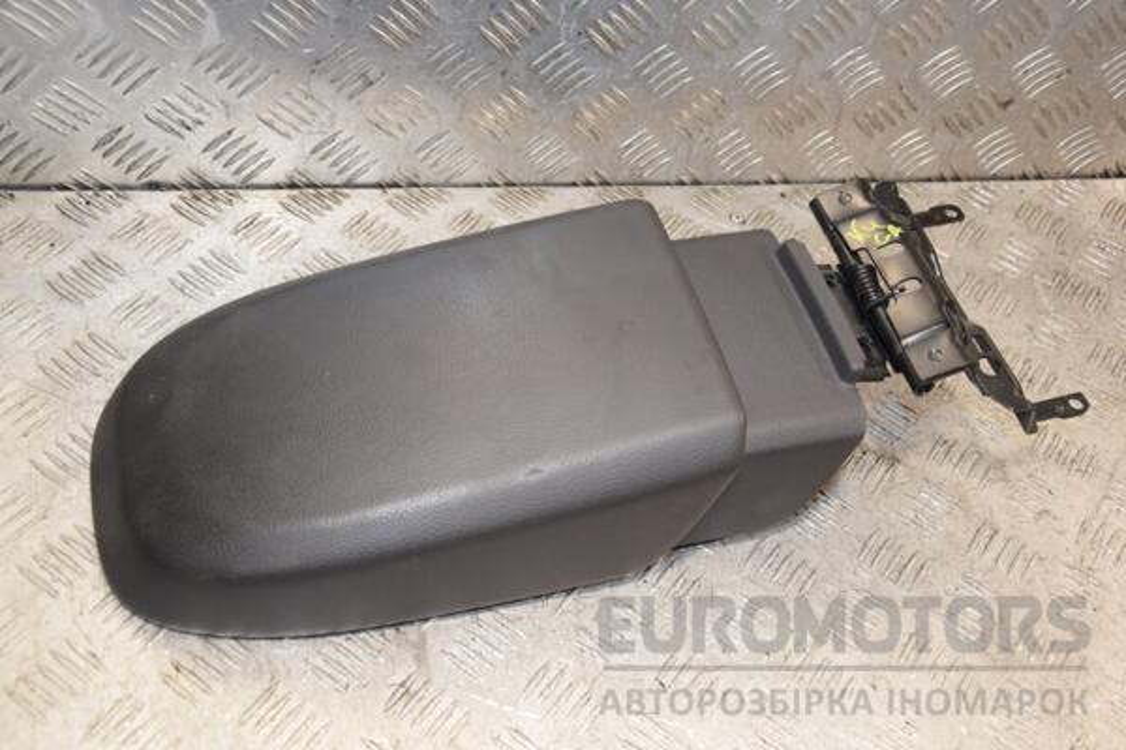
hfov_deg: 46.4
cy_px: 375
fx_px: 1314
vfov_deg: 31.9
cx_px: 563
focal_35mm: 42
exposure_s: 1/160
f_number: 5
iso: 800
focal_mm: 28
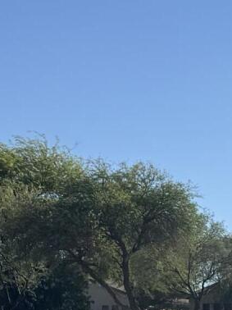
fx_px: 1136
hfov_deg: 11.3
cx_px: 333
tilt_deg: -4.2
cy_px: 426
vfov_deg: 14.7
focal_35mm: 127
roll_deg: -0.7
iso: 80
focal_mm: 6.76
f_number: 1.78
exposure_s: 1/4673
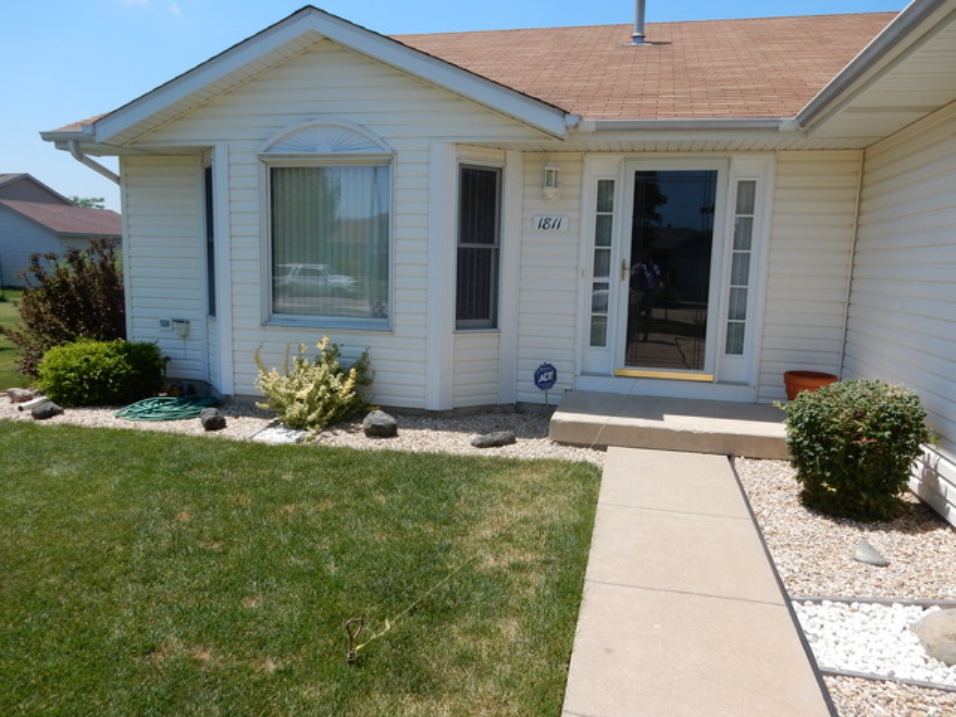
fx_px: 690
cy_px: 358
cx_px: 478
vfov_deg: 54.9
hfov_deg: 69.4
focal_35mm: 25
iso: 125
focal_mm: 4.5
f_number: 3.7
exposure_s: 1/1250
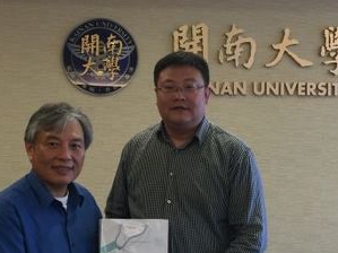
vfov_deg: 21.6
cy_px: 150
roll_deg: -1.5
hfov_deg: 28.5
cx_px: 146
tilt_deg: -1.0
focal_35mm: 68
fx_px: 664
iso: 40
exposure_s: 1/15
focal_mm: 4.15
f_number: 2.2
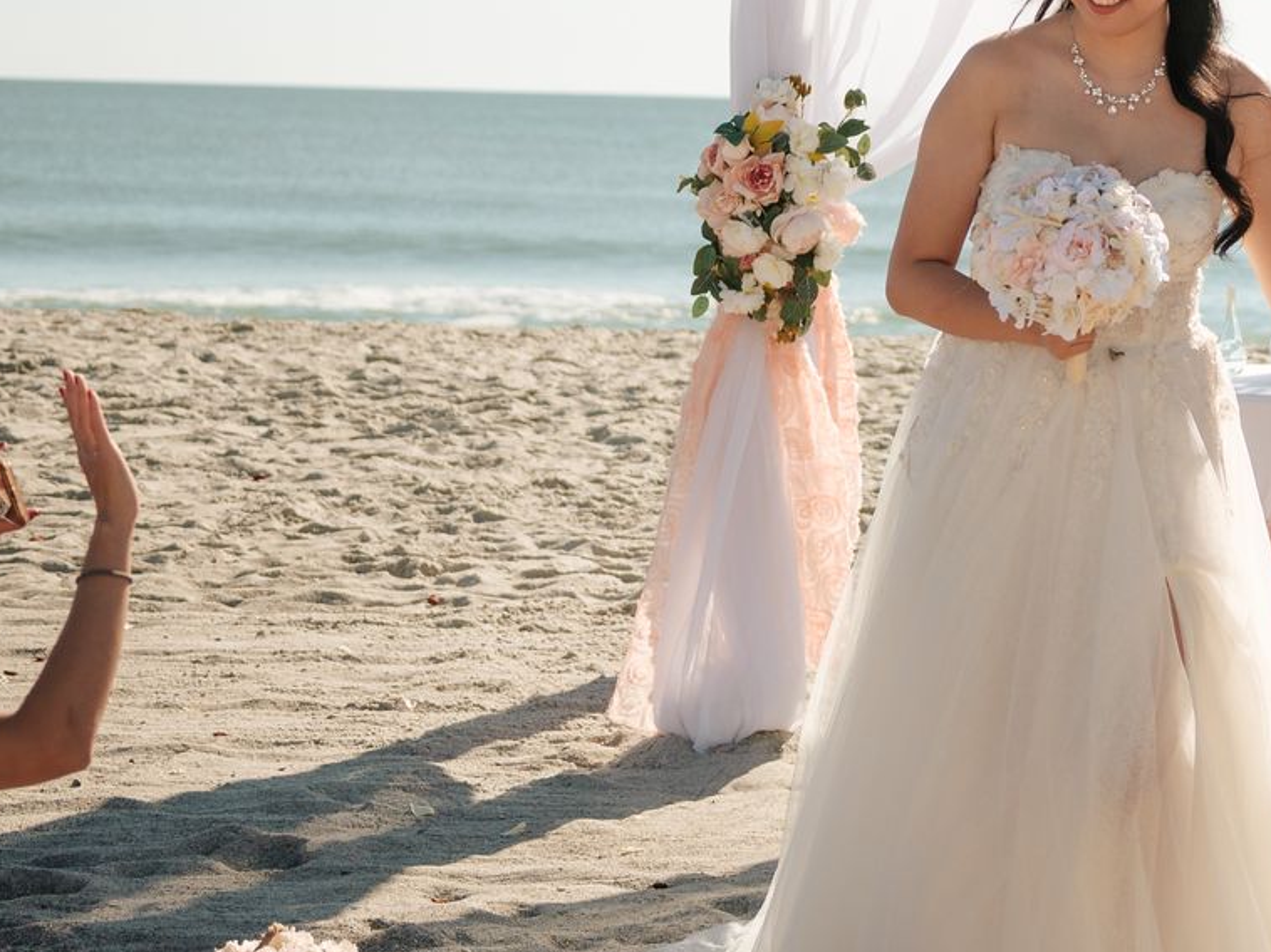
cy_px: -24
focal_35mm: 132
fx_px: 4845
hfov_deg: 14.6
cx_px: 1398
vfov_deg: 11.1
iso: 160
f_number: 3.5
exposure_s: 1/1600
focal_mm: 50
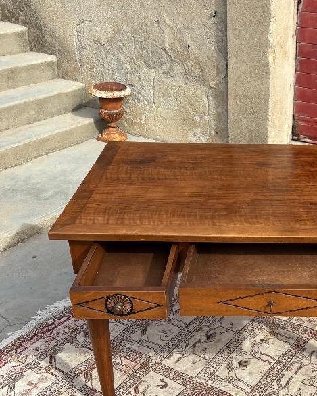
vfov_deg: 35.7
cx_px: 267
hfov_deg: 28.3
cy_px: 256
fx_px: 610
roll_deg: -1.7
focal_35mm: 52
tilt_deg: -27.8
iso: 50
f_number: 1.6
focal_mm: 5.96
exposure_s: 1/1451
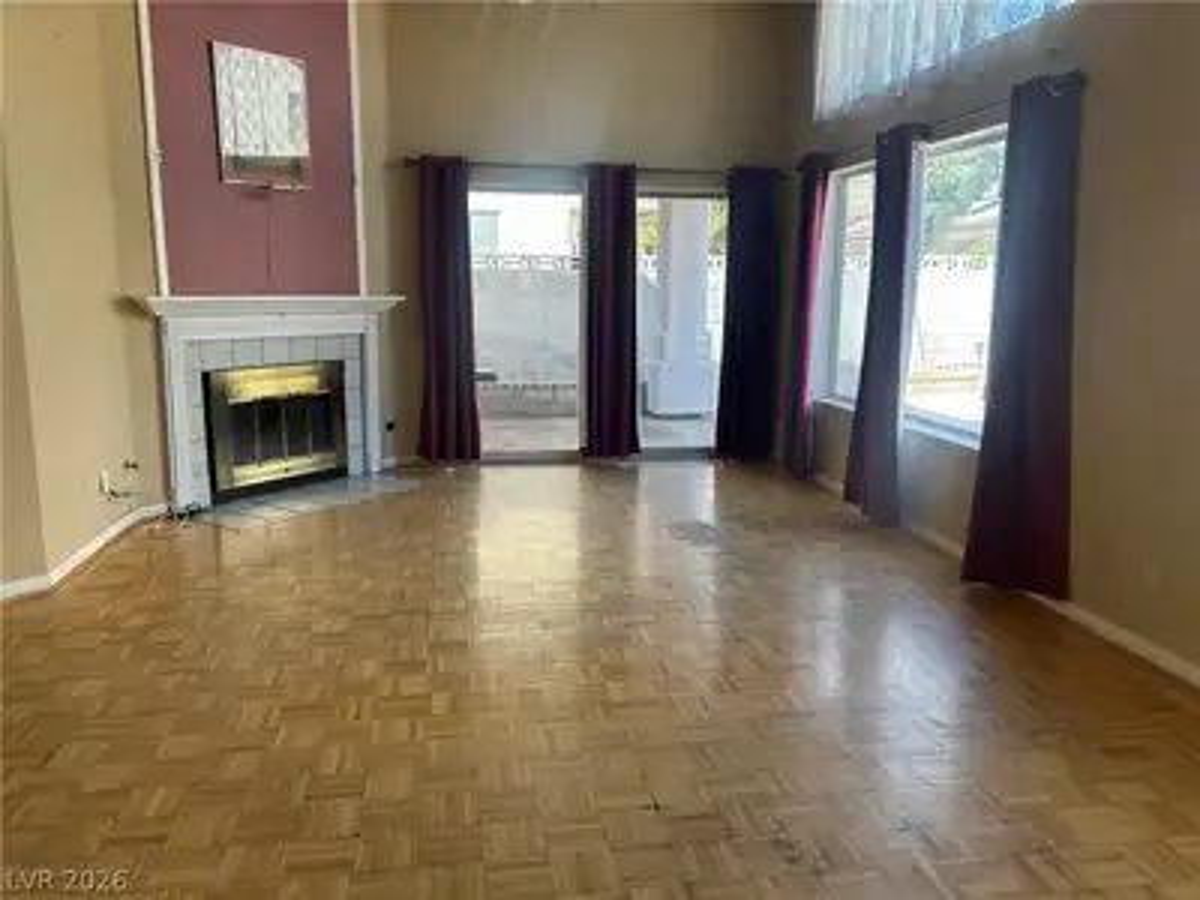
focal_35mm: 26
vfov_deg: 53.1
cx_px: 600
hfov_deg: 67.3
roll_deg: -0.8
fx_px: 901
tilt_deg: -10.9
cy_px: 450
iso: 40
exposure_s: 1/155
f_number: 1.5
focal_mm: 5.7
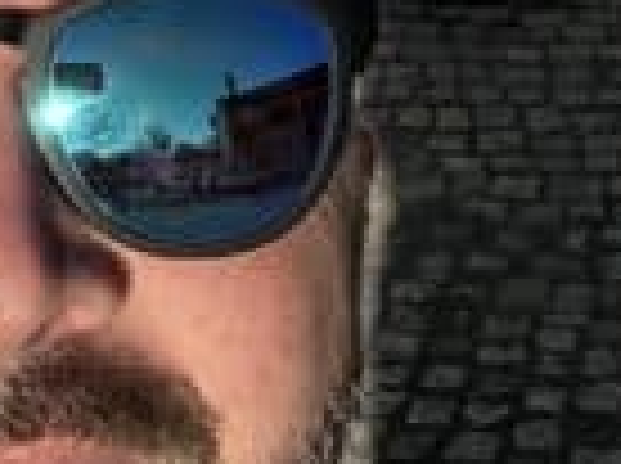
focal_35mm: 171
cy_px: -225
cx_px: 688
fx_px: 3062
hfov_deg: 11.4
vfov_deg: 8.5
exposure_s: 1/1634
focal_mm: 2.69
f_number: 1.9
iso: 25
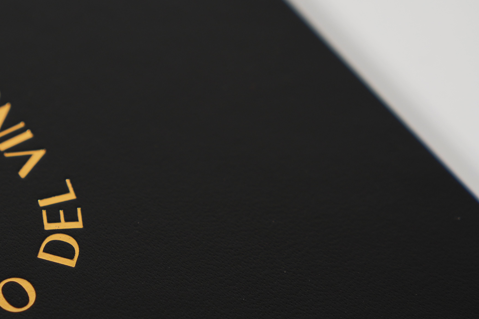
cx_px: -10
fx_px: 1929
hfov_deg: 13.9
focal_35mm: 145
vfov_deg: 9.5
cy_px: 192
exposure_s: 1/60
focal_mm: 70
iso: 200
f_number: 4.5
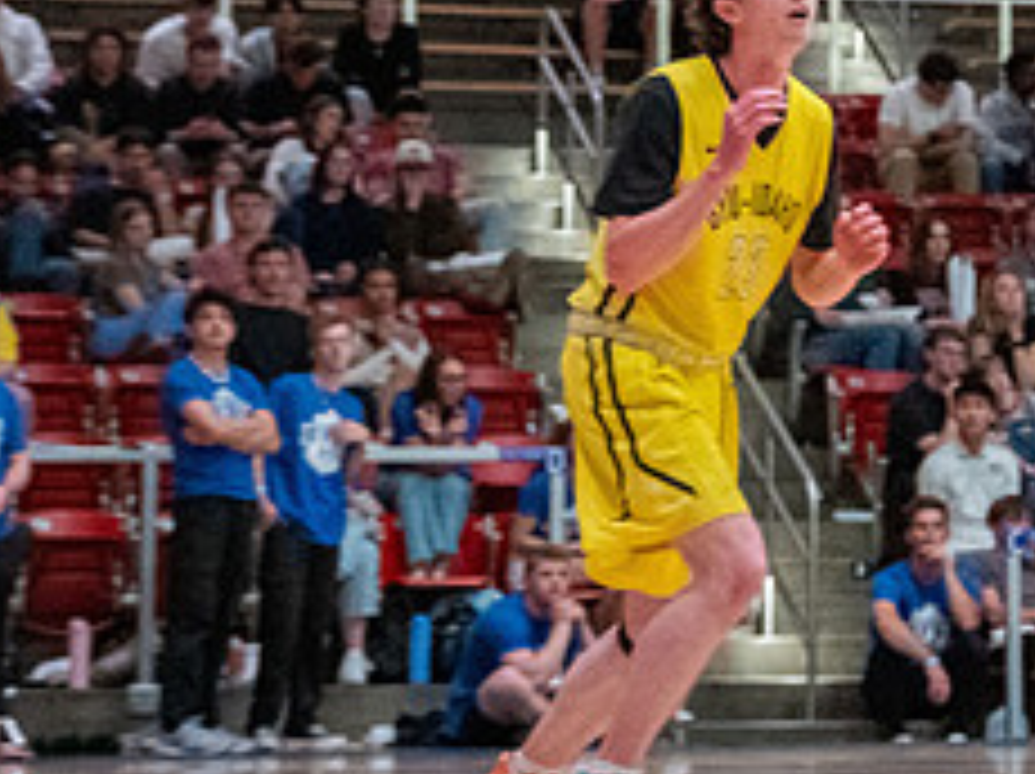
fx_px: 5287
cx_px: 1234
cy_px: -151
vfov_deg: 8.3
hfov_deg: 11.0
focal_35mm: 177
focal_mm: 44
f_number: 3.2
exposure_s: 1/500
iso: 6400
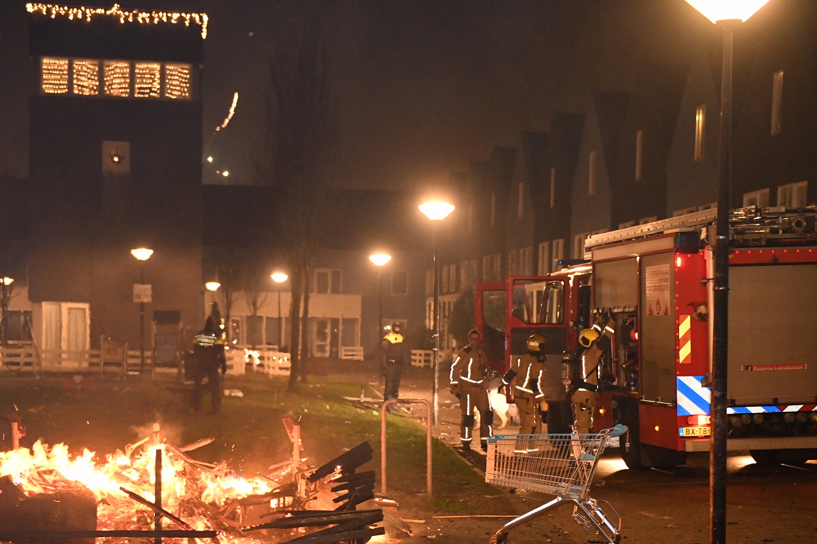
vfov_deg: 20.8
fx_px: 1475
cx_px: 357
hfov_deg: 30.9
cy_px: 397
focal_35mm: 65
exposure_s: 1/50
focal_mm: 44
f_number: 2.8
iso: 5000
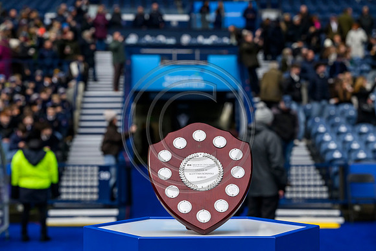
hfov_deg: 28.8
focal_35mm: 70
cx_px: 188
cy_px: 126
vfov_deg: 19.5
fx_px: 731
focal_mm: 70
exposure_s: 1/2500
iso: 2500
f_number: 5
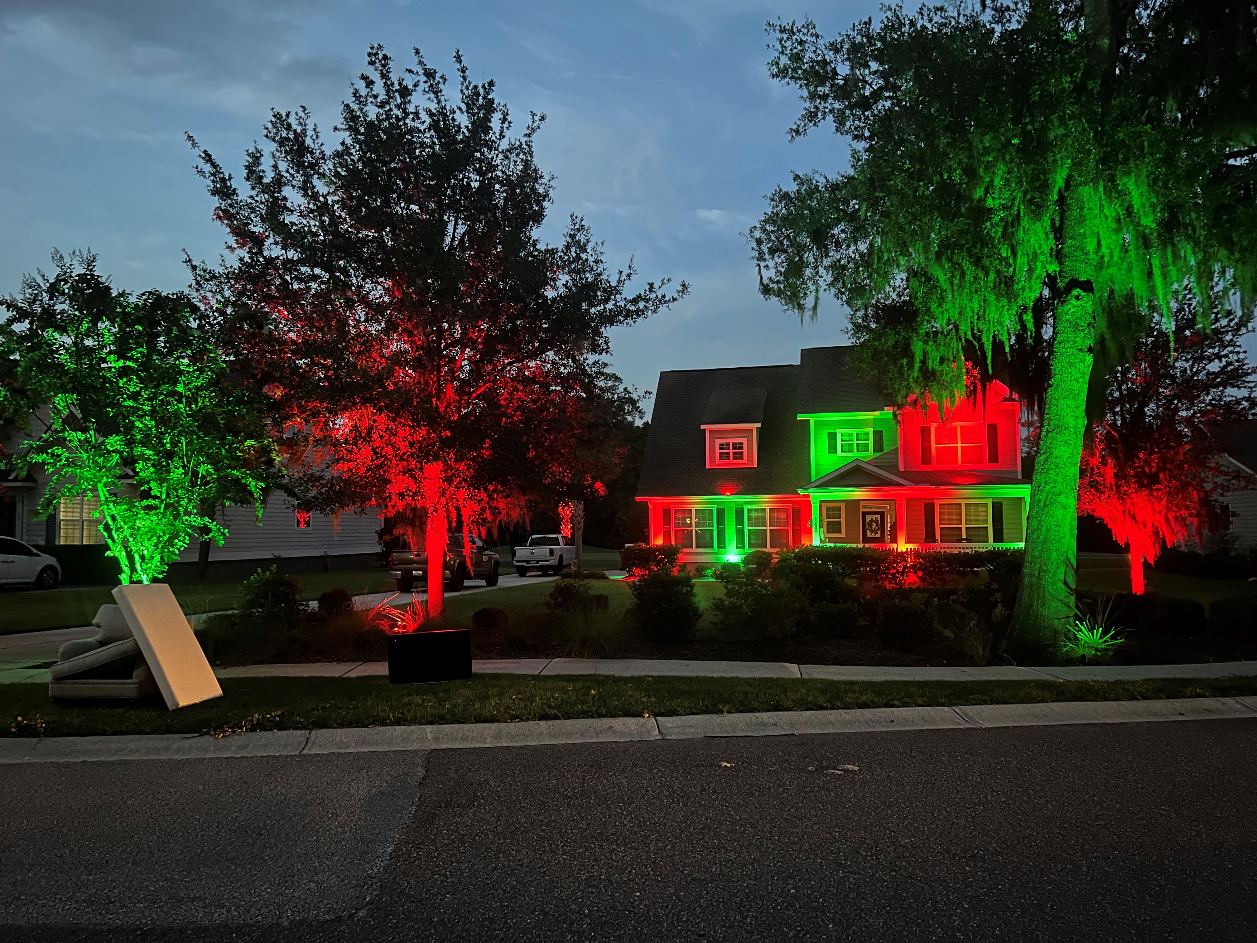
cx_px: 628
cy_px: 472
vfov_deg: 53.1
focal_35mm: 26
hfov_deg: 67.3
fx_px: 944
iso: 640
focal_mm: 5.7
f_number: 1.5
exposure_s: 1/12
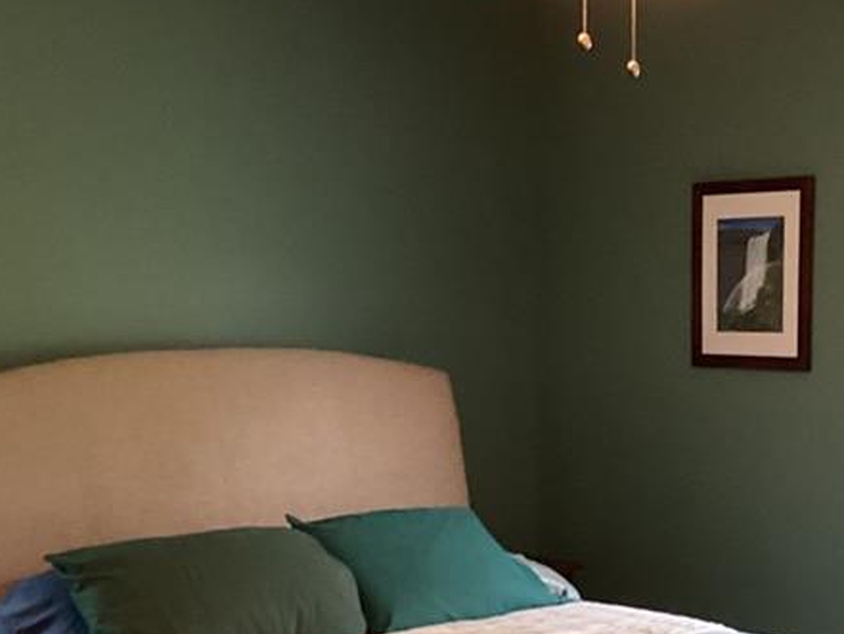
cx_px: 496
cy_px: 473
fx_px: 1756
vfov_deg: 20.3
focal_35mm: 72
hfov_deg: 27.0
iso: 400
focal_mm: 3.3
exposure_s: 1/50
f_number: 2.4
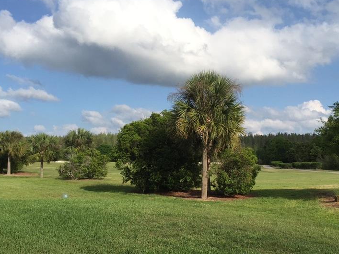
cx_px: 218
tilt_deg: -0.5
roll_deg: -0.5
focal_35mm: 42
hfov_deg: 44.3
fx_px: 411
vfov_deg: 34.2
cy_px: 154
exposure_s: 1/2475
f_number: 2.2
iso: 32
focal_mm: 4.15
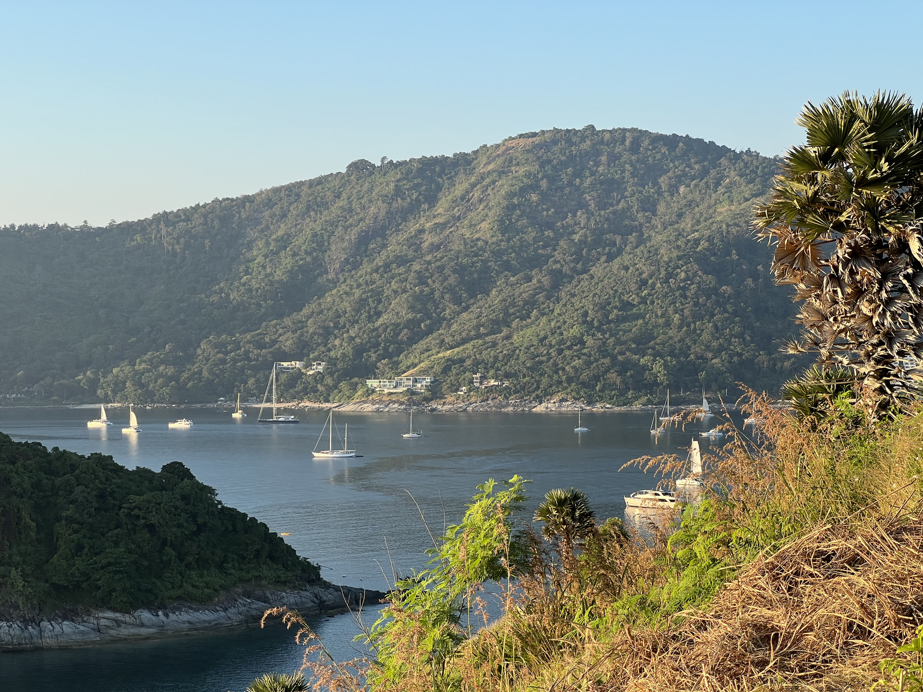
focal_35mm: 77
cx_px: 462
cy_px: 346
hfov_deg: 25.3
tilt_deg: -0.1
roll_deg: +1.1
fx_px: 2053
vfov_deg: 19.1
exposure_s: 1/298
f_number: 2.8
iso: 32
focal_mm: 9
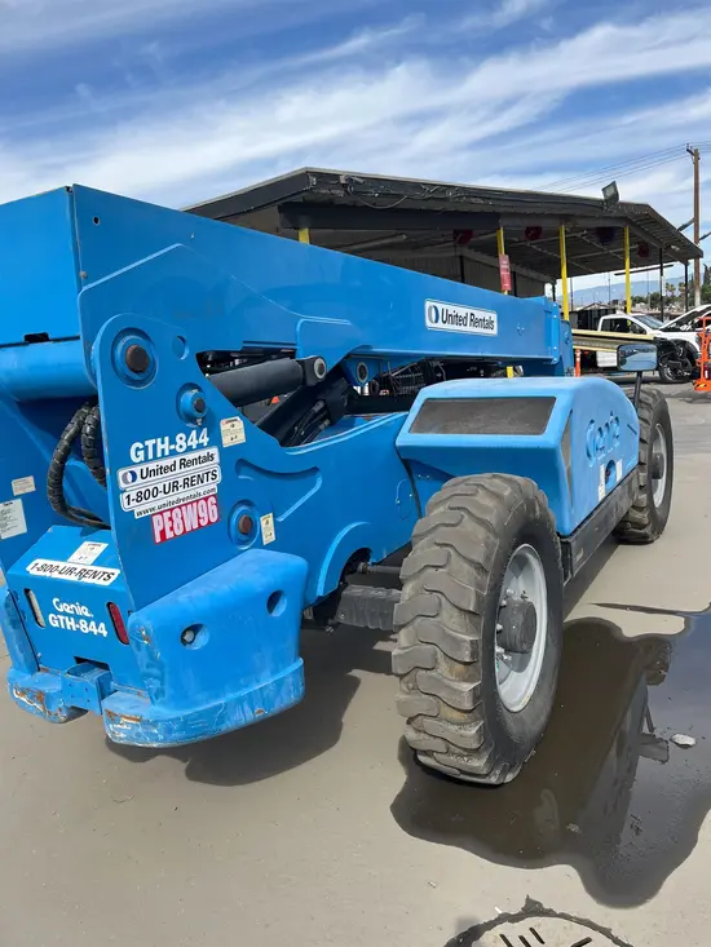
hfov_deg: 53.1
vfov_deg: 67.3
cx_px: 356
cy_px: 474
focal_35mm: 26
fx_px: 712
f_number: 1.6
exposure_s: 1/2222
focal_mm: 5.1
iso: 50
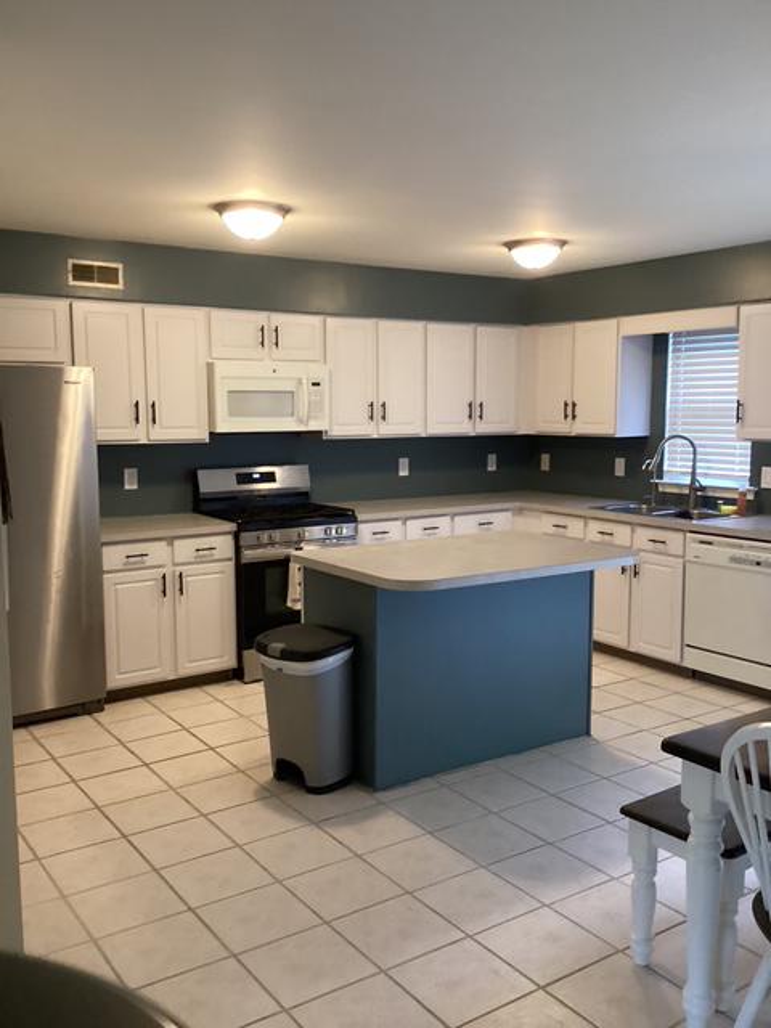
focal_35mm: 31
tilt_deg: -6.9
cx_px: 386
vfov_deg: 58.4
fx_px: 921
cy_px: 514
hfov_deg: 45.4
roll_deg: -2.2
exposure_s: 1/40
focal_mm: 3.3
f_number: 2.4
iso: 250
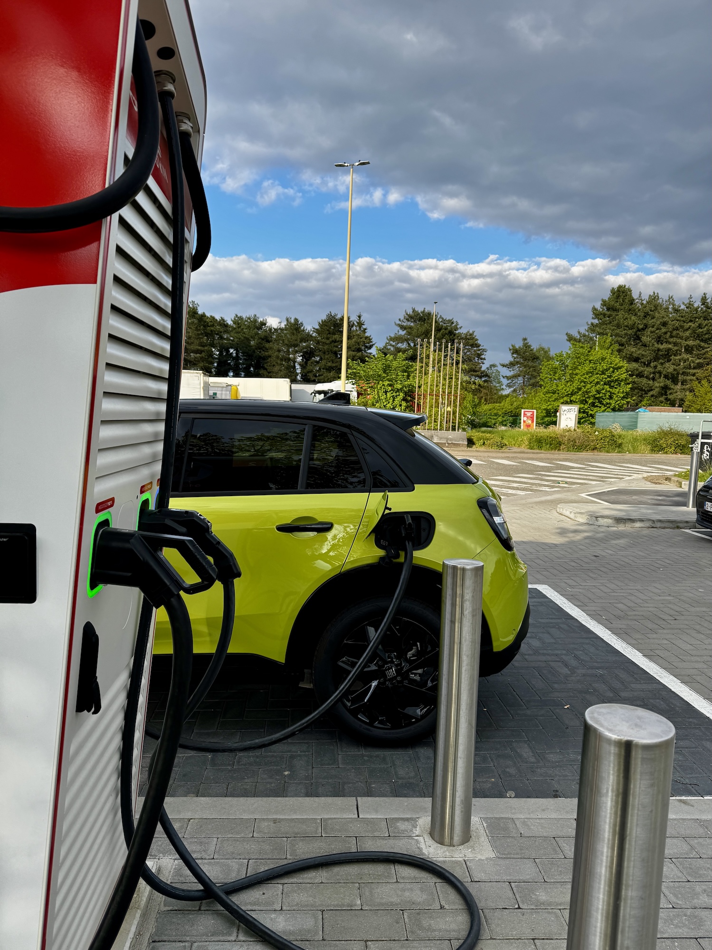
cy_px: 475
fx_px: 658
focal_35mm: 24
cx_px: 356
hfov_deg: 56.8
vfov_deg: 71.6
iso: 80
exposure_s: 1/1818
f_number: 1.78
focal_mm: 6.76
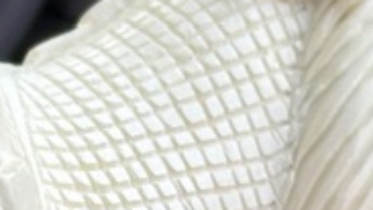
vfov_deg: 3.3
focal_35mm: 366
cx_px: 139
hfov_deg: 5.9
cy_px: 102
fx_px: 3620
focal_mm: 6.86
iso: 64
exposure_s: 1/709
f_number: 1.78
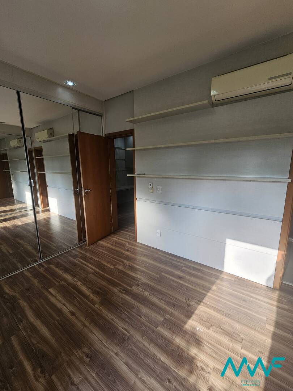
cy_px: 196
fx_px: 147
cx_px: 146
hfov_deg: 89.9
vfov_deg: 106.2
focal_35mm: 13
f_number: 2.2
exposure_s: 1/124
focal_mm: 2.2
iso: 50
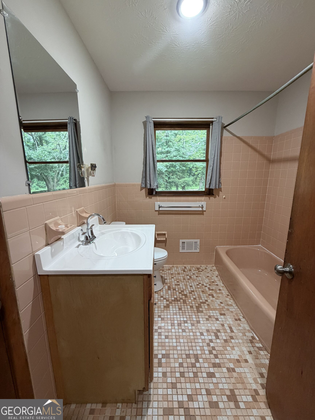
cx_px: 158
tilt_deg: -10.5
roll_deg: -0.2
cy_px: 210
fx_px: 170
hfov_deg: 85.7
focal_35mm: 14
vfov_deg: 102.1
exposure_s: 1/60
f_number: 2.2
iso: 250
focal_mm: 2.22
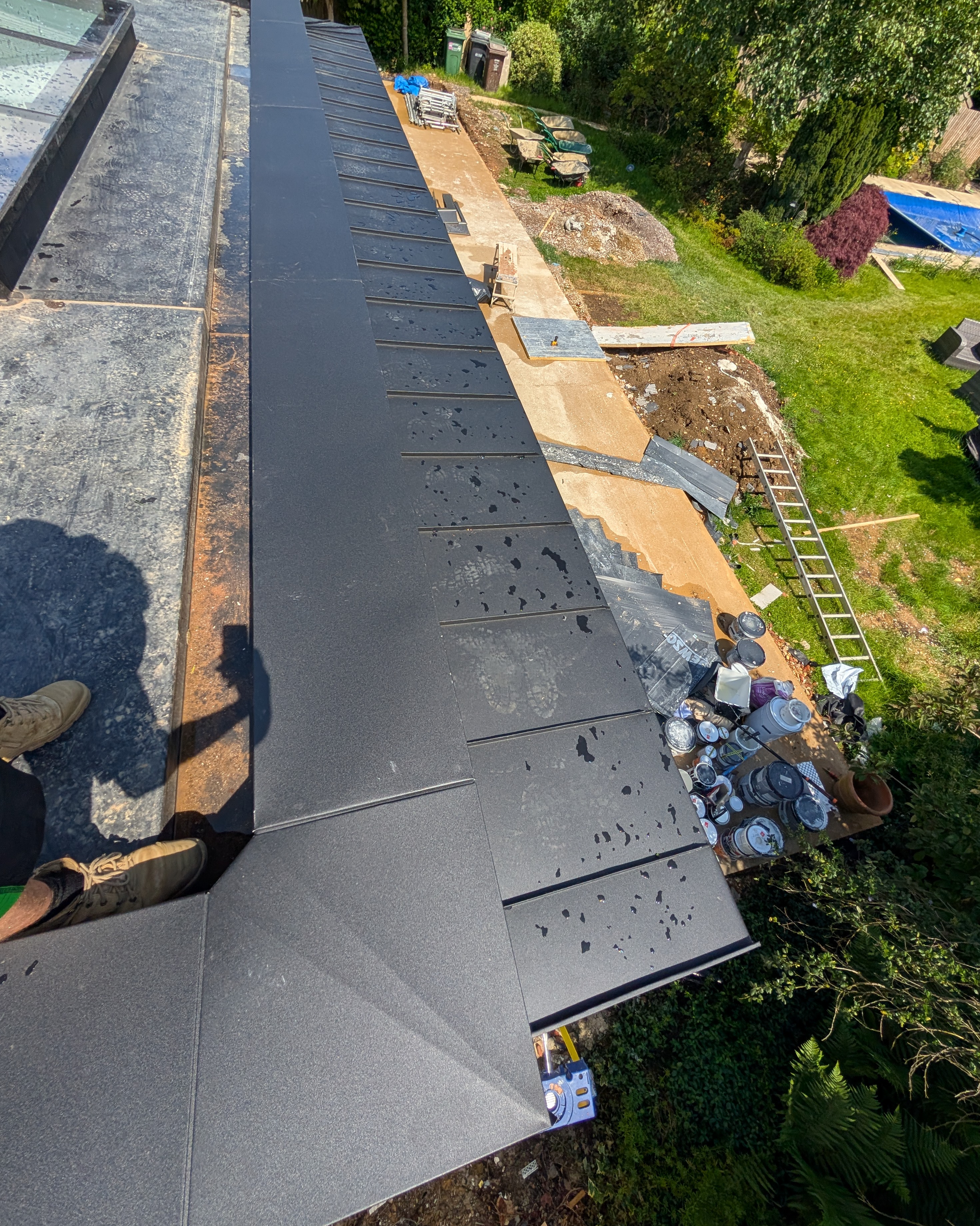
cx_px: 480
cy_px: 557
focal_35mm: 13
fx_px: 471
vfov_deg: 104.6
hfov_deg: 92.2
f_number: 1.7
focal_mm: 2.02
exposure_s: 1/3077
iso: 52
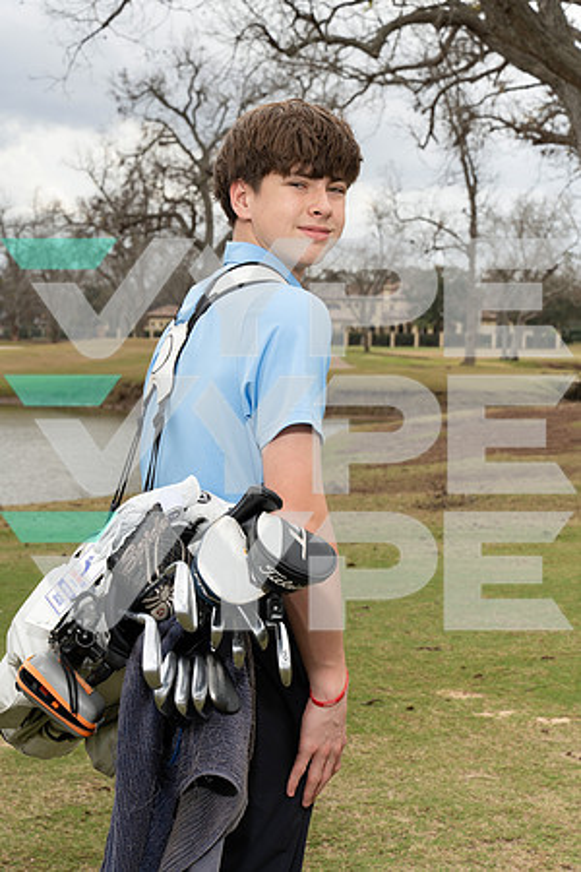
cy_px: 436
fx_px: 1670
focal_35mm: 69
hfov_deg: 19.7
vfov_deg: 29.2
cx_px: 290
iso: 400
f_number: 10
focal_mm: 69
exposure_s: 1/250
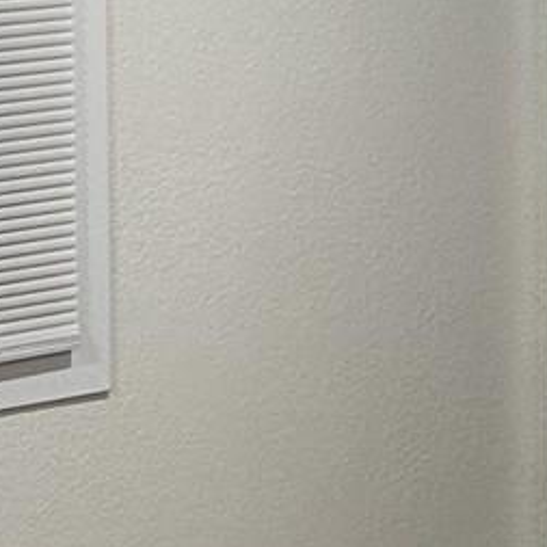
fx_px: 3450
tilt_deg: -4.1
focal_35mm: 193
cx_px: 953
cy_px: -89
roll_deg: -0.4
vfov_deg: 9.0
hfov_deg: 8.7
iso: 125
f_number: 1.78
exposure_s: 1/60
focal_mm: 6.86
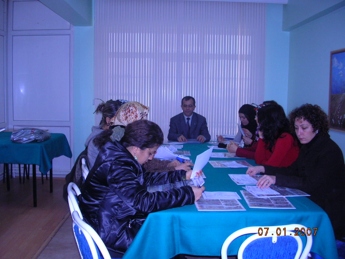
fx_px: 349
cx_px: 172
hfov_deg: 52.6
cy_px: 130
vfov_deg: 40.7
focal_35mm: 35
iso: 96
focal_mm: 5.8
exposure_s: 1/60.1
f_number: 2.8
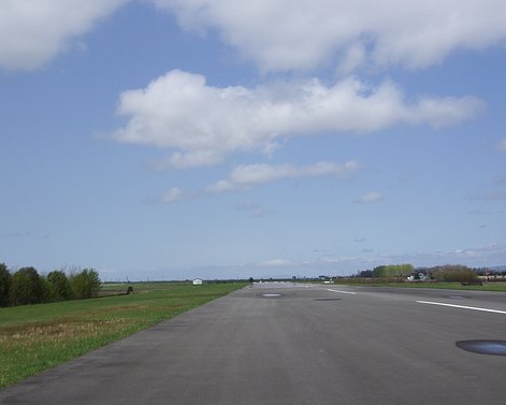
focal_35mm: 53
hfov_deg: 35.3
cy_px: 204
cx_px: 268
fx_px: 794
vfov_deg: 28.6
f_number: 5
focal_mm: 8.2
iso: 50
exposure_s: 1/500
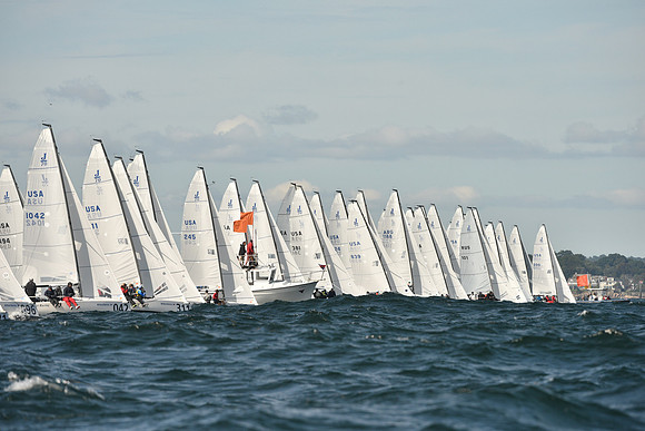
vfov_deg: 3.4
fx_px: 7168
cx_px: 322
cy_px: 216
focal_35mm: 400
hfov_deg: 5.2
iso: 400
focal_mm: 400
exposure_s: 1/1600
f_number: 8
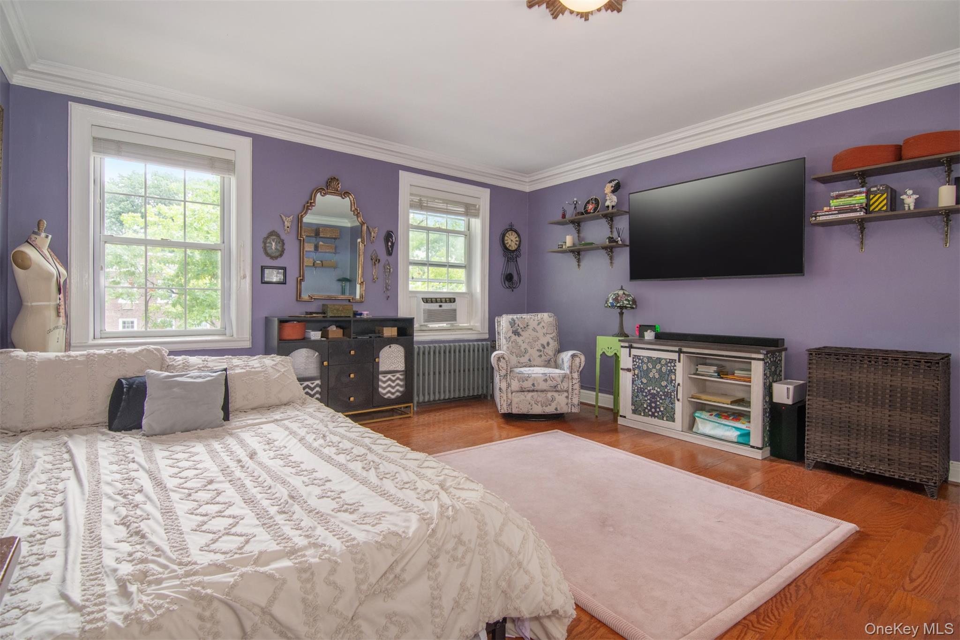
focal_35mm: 16
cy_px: 320
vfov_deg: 72.0
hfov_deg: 95.0
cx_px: 480
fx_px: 440
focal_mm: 11
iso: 640
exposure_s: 1/40
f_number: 8
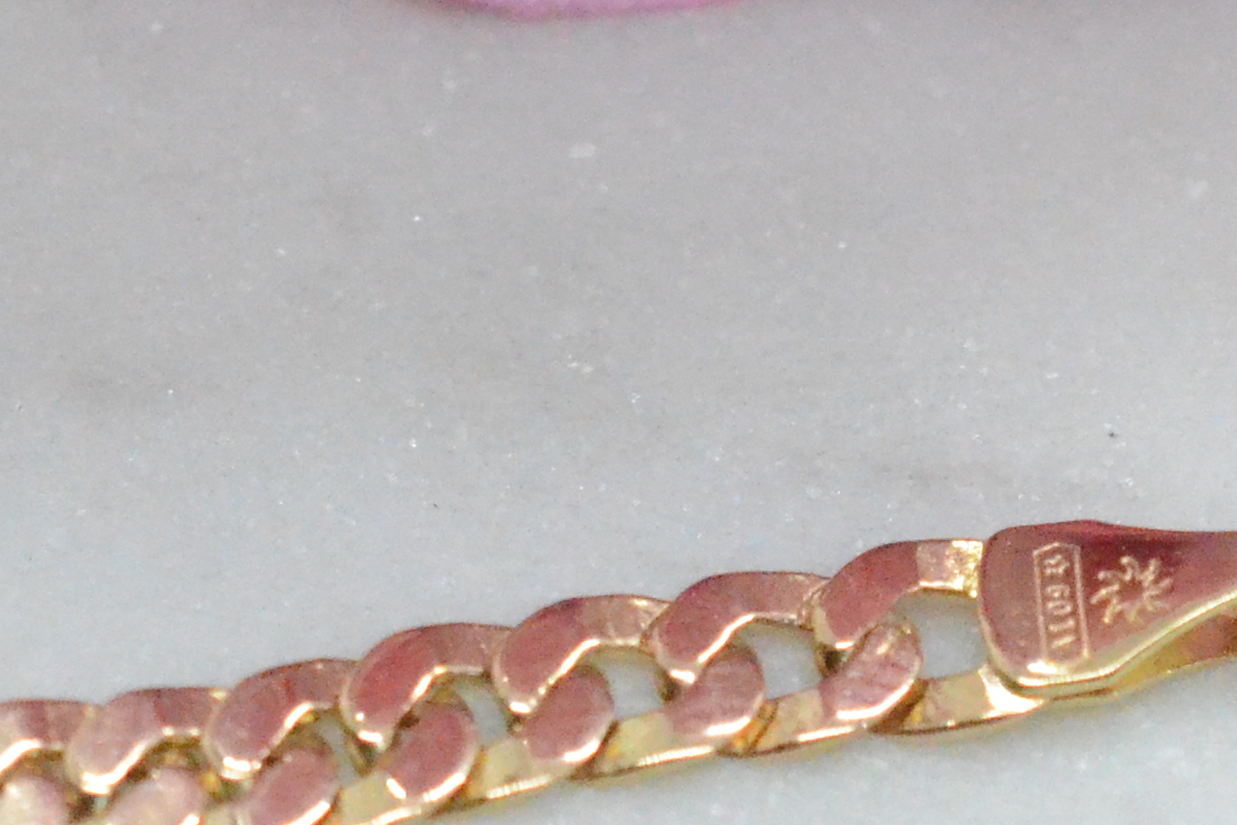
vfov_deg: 5.5
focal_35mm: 248
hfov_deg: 8.2
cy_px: 483
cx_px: 1611
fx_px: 8520
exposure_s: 1/3200
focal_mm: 40
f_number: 5.6
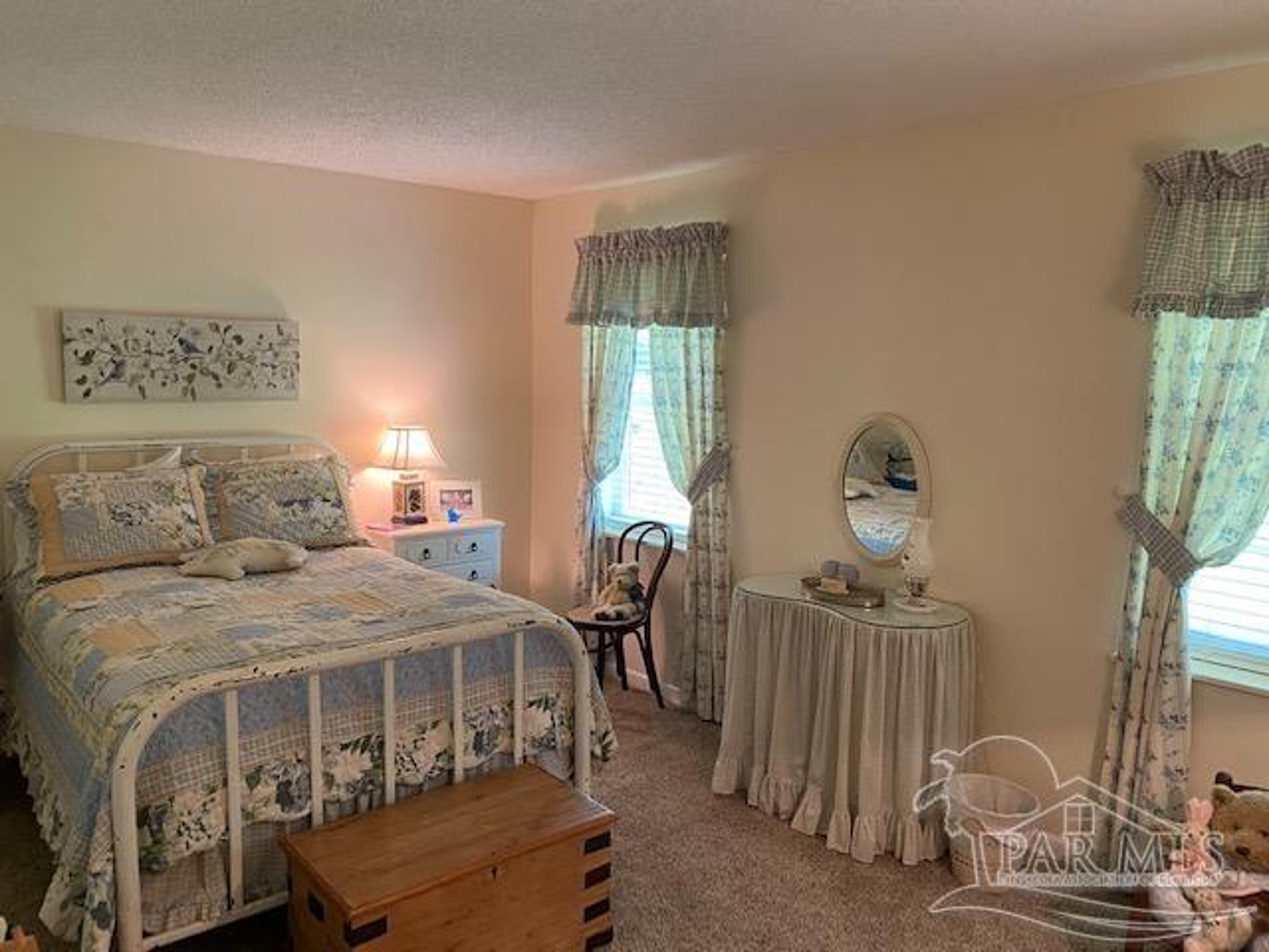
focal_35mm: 26
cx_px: 634
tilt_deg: -6.8
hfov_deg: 67.3
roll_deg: -0.9
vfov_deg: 53.1
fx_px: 953
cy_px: 476
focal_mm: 4.25
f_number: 1.8
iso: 200
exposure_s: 1/60
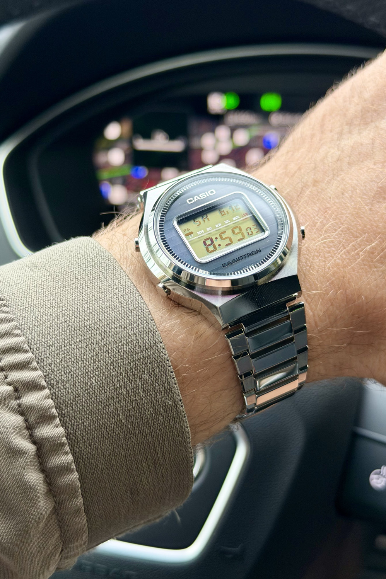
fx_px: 804
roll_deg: +2.6
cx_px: 197
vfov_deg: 39.6
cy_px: 290
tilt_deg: -25.9
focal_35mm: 50
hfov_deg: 27.0
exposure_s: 1/60
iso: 125
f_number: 1.78
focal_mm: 6.76
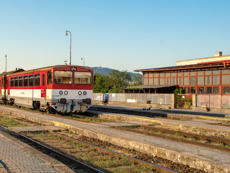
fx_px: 319
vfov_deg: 30.3
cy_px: 80
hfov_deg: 38.9
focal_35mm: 48
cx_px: 65
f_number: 8
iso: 100
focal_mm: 23
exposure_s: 1/500
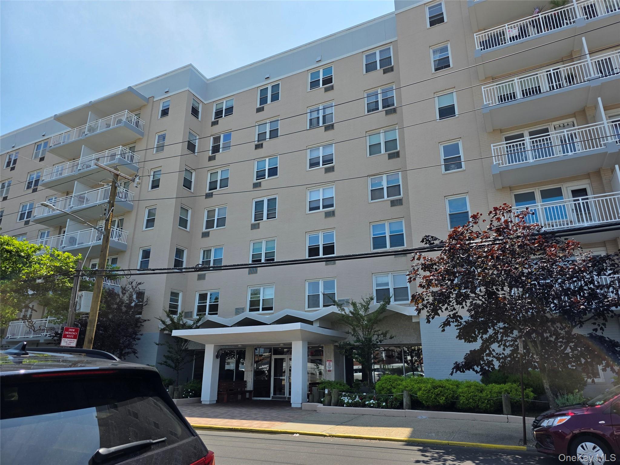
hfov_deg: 73.9
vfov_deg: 58.9
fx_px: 412
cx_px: 310
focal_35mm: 23
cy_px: 232
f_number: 1.7
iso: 80
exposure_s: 1/4434
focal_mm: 6.3
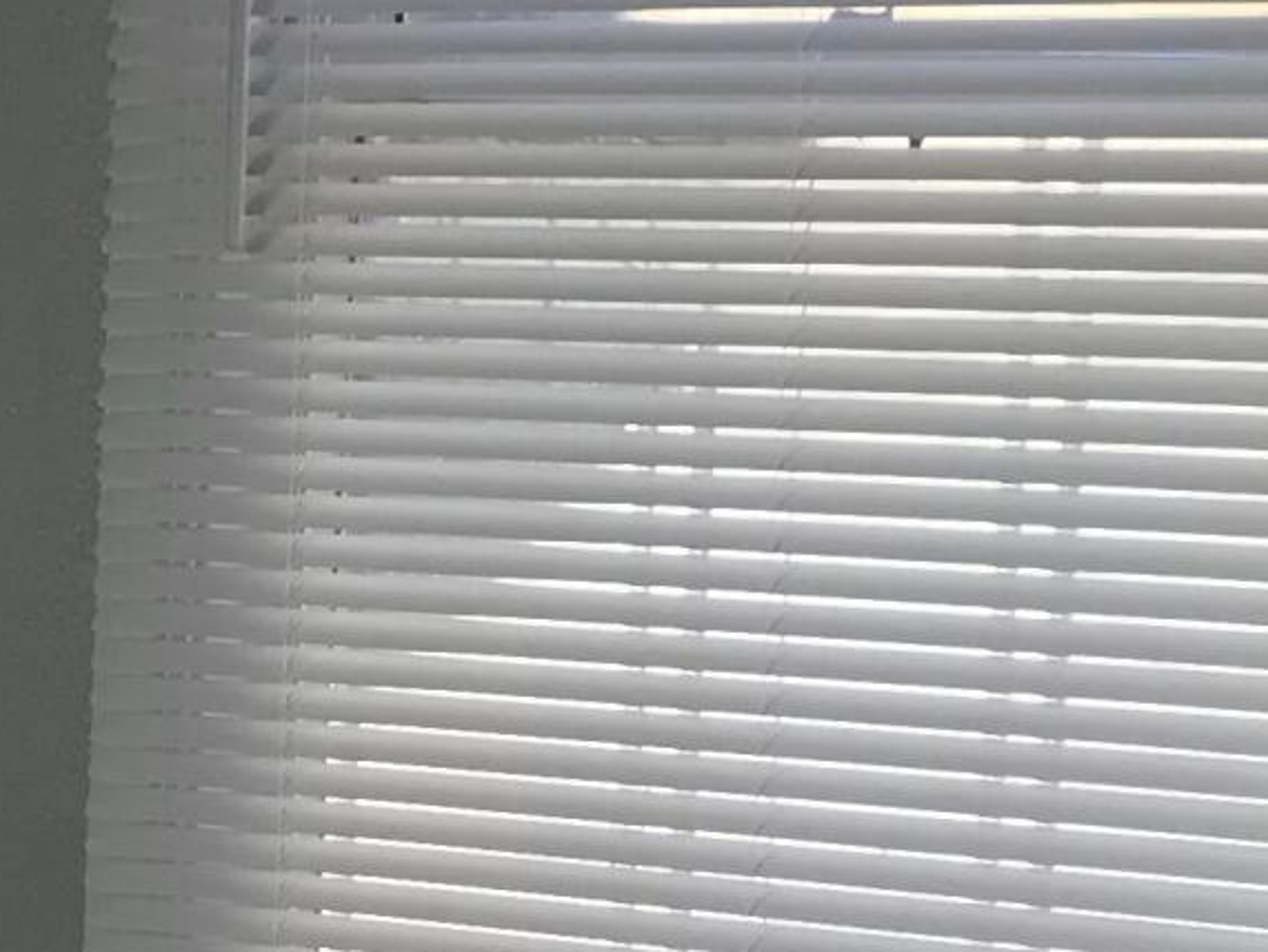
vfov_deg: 9.9
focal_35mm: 147
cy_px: 1174
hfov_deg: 12.2
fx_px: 5388
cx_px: -1108
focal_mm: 3.99
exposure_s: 1/232
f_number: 1.8
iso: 20
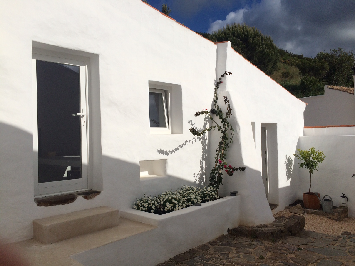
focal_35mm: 29
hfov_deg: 61.7
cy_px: 133
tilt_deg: +2.0
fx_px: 297
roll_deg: +2.0
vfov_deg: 48.2
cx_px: 178
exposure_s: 1/8264
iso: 40
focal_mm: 4.15
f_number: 2.2
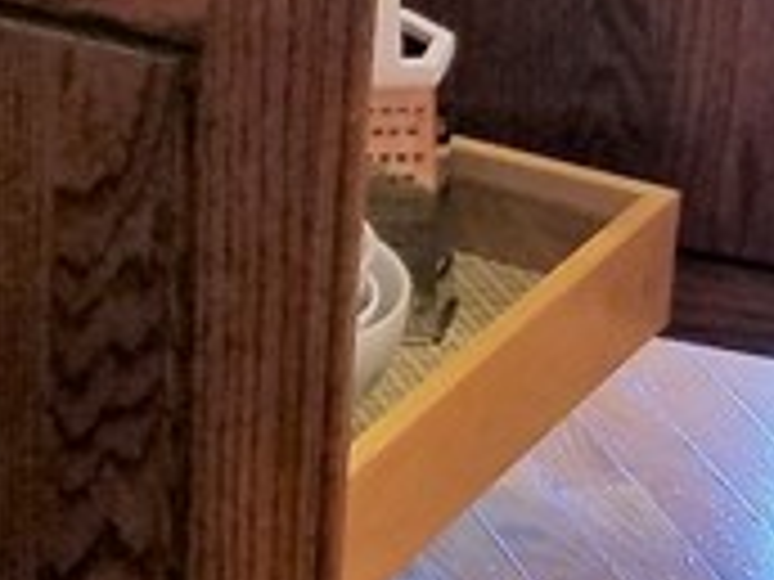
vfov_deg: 9.4
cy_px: -115
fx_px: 3466
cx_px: -297
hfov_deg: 12.3
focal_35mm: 155
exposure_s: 1/120
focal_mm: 4.2
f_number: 1.7
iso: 100
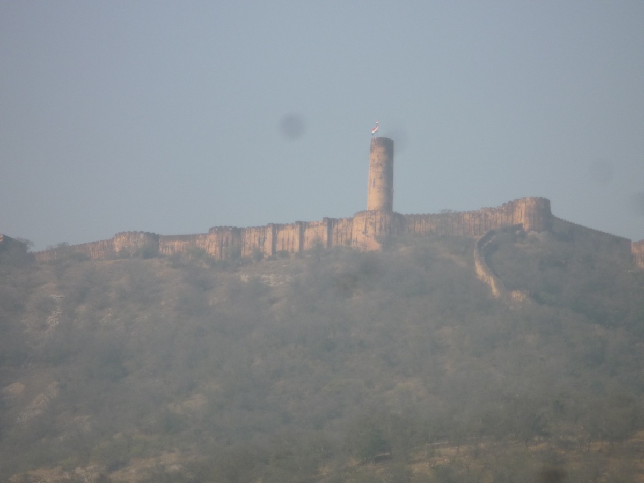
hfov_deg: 13.2
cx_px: 322
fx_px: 2791
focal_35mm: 150
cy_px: 242
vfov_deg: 9.9
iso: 100
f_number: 5.9
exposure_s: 1/400
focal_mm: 22
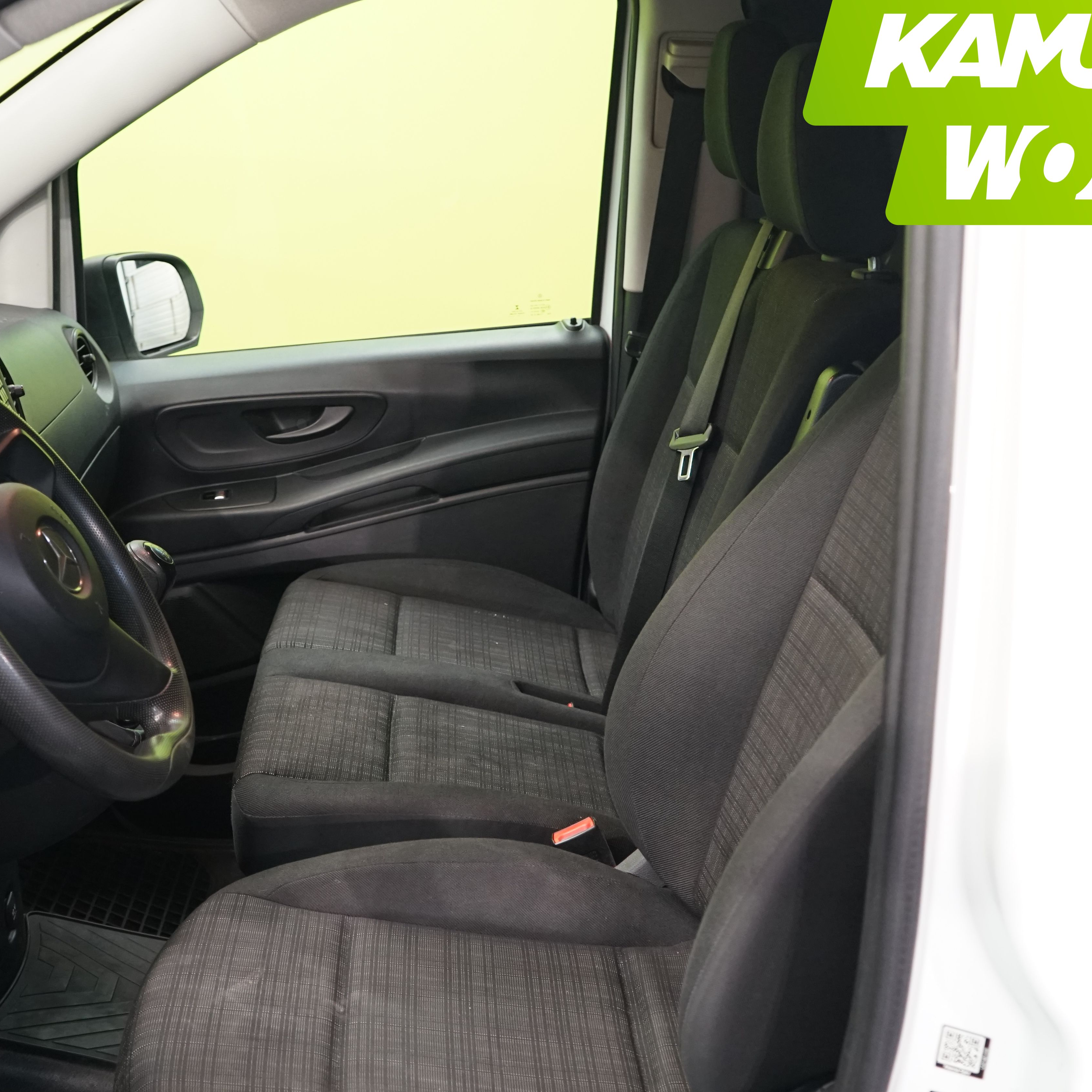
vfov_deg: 36.1
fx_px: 1677
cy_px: 556
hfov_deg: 36.1
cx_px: 521
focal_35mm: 47
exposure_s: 1/40
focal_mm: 31
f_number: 4.5
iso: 1600
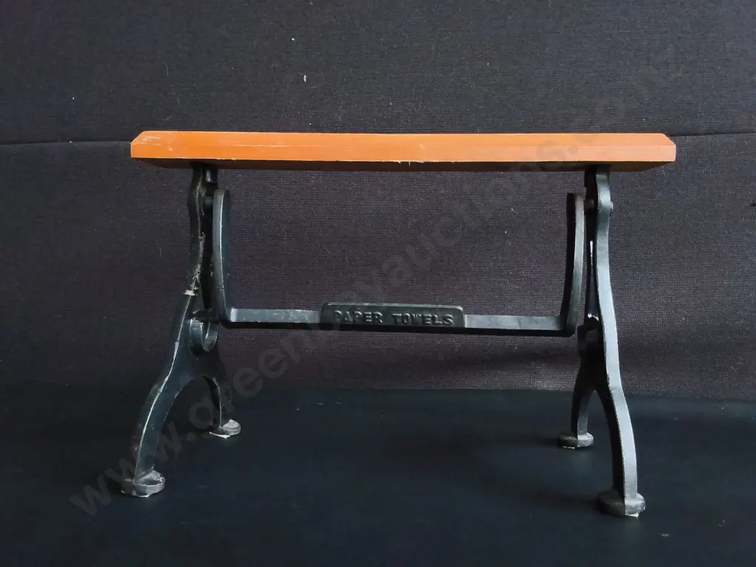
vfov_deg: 51.4
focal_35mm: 27
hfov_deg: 65.3
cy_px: 284
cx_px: 378
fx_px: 590
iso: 500
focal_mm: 2.87
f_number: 2
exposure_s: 1/100
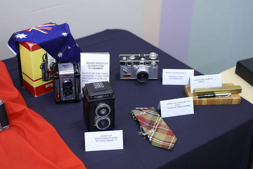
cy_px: 84
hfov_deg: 33.4
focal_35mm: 60
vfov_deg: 22.6
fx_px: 421
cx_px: 126
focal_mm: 40
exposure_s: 1/60
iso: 400
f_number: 2.8
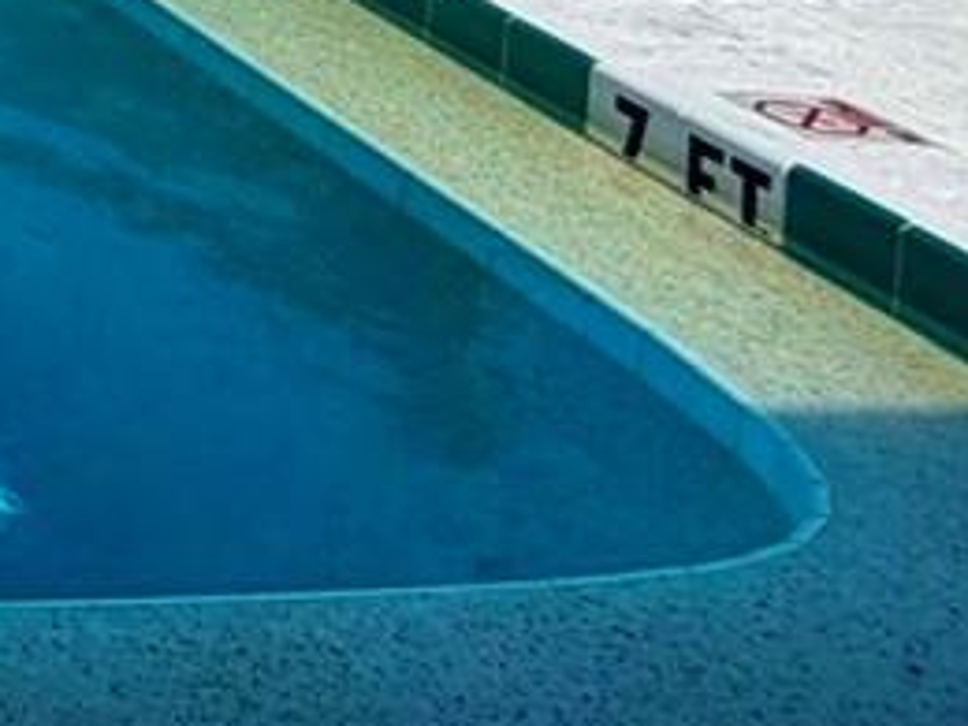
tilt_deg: -4.7
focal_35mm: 86
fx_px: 2405
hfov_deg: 13.2
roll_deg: -1.1
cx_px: -1616
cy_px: -797
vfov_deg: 14.0
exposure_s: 1/1613
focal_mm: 2.22
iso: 20
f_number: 2.2
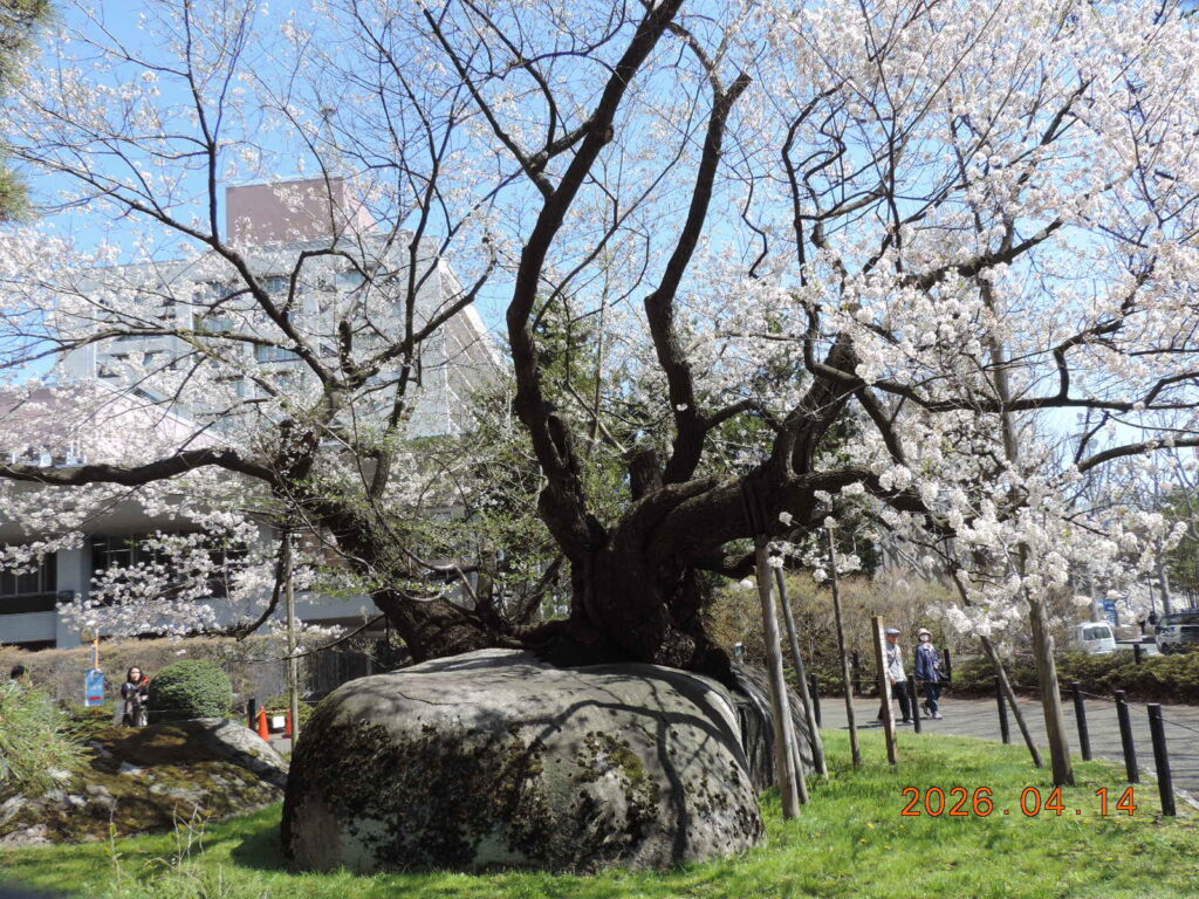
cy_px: 450
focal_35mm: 33
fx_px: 1143
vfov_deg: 42.9
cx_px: 600
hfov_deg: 55.4
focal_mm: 5.8
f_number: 3.2
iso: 80
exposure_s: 1/400
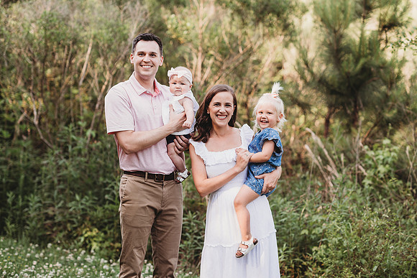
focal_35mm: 85
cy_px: 139
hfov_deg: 23.9
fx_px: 985
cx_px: 208
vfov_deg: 16.1
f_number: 2.2
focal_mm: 85
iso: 100
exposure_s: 1/250
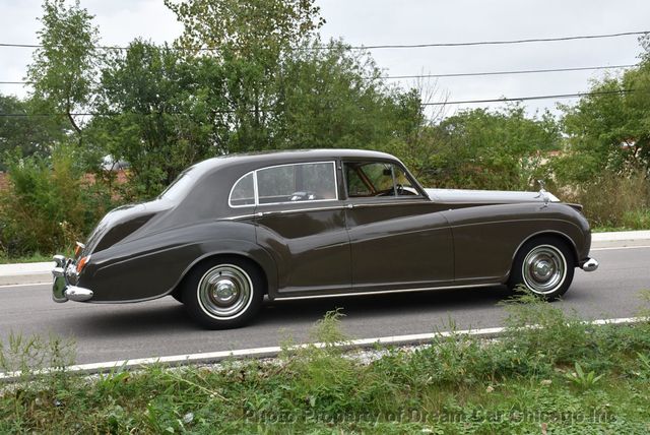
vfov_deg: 29.9
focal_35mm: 45
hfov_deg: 43.6
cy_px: 218
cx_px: 325
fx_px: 813
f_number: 8
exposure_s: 1/500
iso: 640
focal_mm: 30
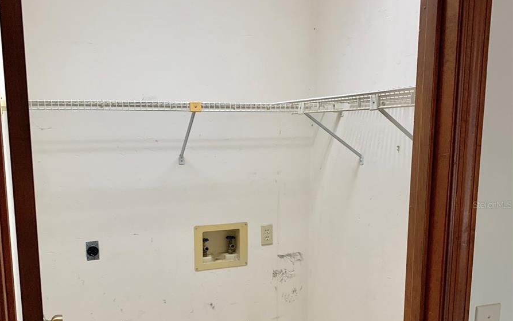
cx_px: 255
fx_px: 517
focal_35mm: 37
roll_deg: +0.4
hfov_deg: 52.7
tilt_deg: -11.2
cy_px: 204
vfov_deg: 34.2
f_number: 1.8
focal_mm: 4.25
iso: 80
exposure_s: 1/120
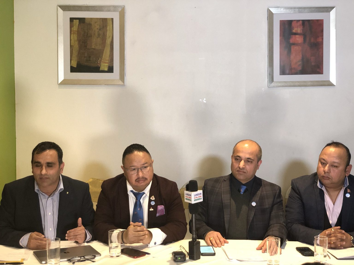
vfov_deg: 28.0
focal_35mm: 52
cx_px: 177
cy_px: 132
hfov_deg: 36.8
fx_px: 532
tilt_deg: -3.7
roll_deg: +0.2
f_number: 2.4
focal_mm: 6
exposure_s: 1/25
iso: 160
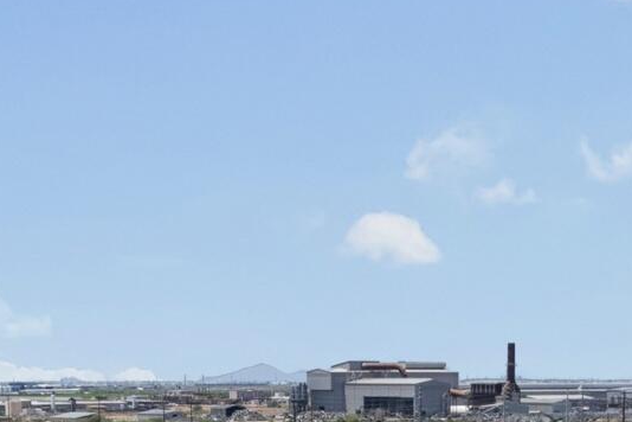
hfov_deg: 19.7
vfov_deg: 11.7
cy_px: 879
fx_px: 1808
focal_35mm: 103
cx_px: 469
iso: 100
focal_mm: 8.4
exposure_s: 1/2500
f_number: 2.8
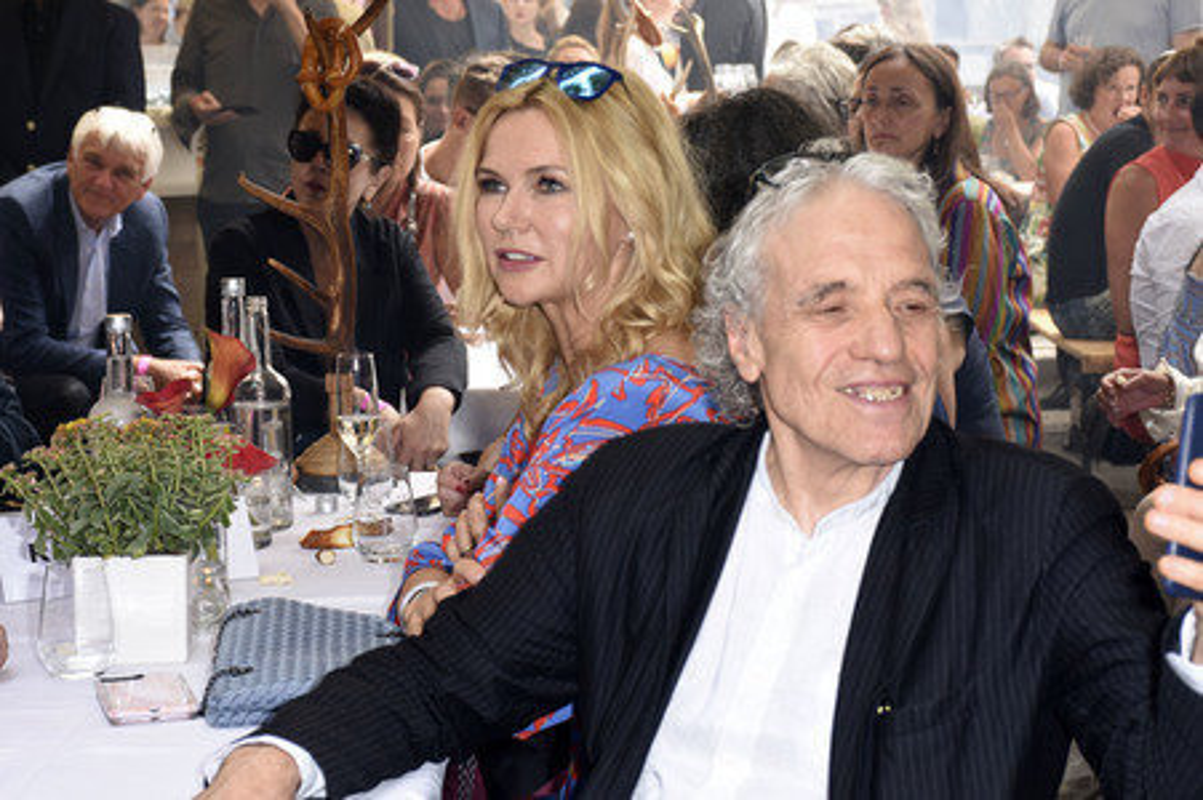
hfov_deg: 24.2
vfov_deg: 16.2
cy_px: 400
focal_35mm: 84
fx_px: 2805
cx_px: 602
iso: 320
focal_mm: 56
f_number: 6.3
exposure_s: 1/160
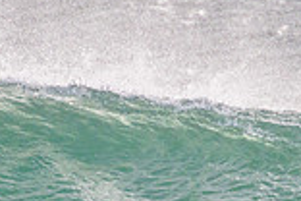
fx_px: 24864
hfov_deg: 0.7
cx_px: 206
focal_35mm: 2974
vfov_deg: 0.5
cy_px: 299
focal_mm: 800
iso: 1400
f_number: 11
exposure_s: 1/2000
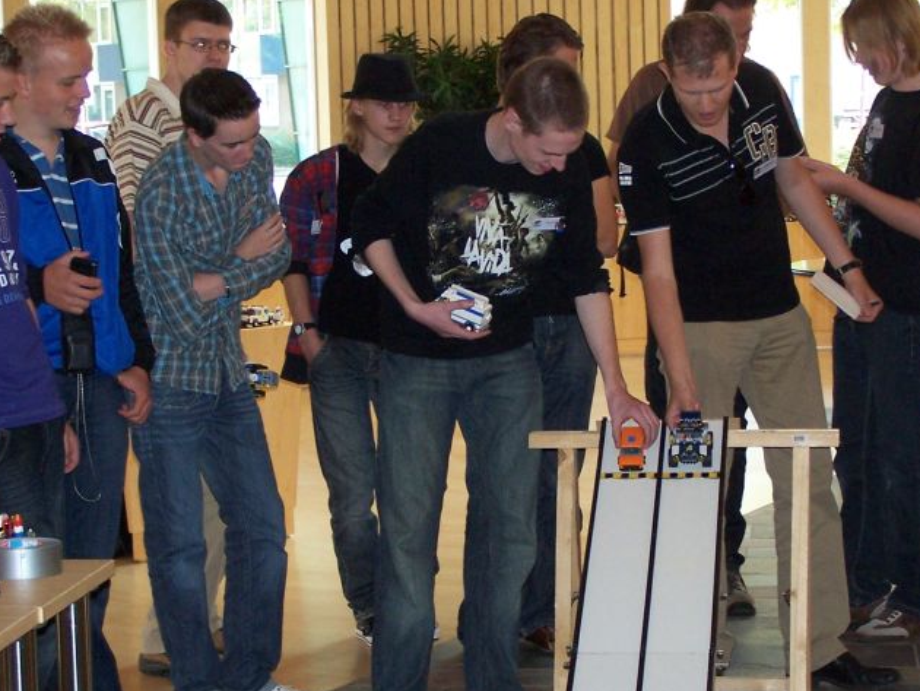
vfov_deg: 14.2
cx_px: 591
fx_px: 2765
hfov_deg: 18.8
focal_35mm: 104
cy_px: 440
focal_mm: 10.7
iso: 140
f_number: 3.2
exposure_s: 1/60
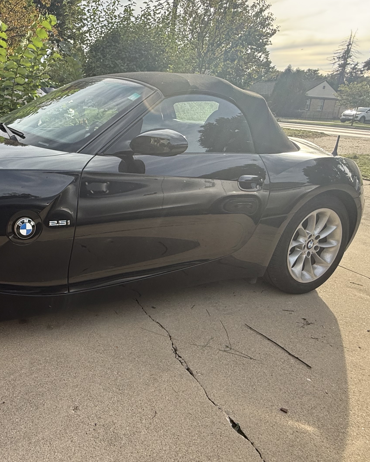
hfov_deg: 50.1
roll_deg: -3.6
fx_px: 356
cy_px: 185
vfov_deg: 65.4
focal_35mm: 26
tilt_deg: -12.6
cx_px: 52
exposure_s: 1/411
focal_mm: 2.22
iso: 50
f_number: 2.2
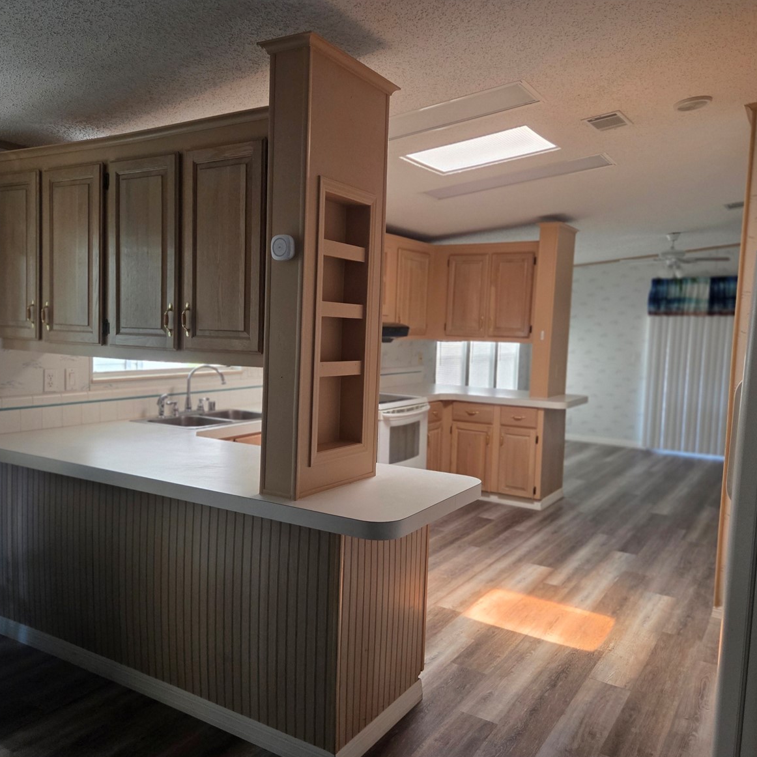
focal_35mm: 28
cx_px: 376
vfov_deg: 57.3
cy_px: 386
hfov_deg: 57.3
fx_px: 693
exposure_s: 1/120
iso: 500
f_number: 1.8
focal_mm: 5.4
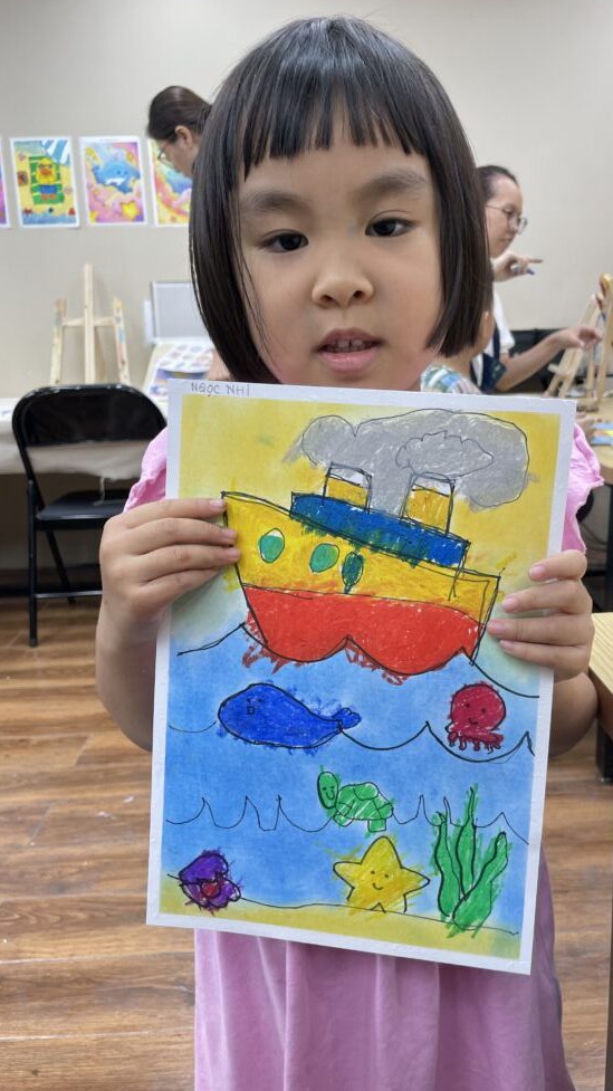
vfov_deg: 66.1
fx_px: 839
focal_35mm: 29
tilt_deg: -14.3
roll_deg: +1.5
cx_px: 362
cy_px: 545
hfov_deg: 40.0
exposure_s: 1/100
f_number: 1.6
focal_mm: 4.2
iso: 80
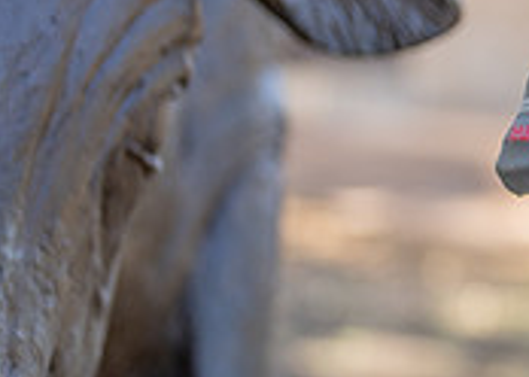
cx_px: 955
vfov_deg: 7.6
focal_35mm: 188
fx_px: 2822
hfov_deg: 10.1
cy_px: 123
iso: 100
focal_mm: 50
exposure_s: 1/800
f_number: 1.2
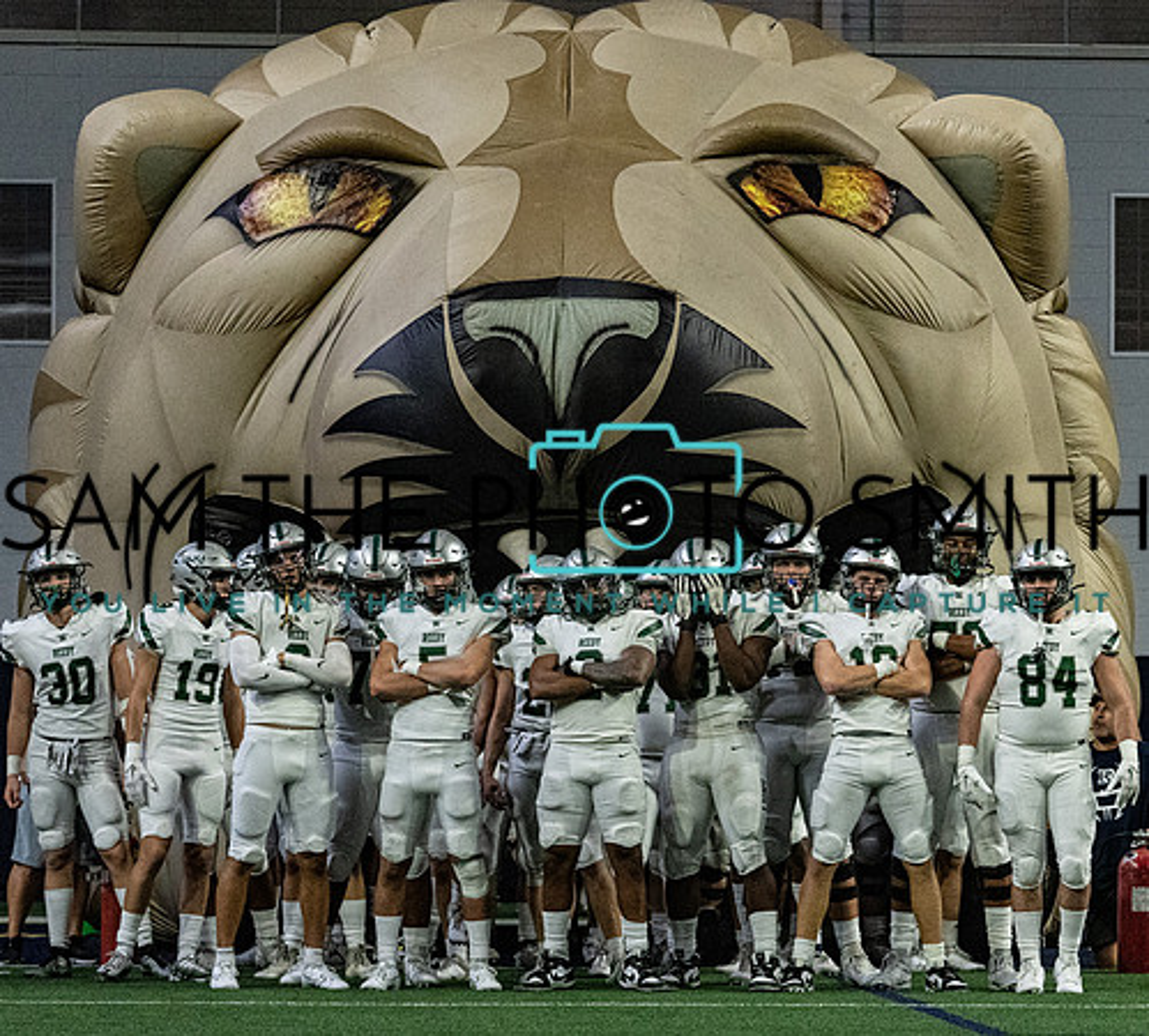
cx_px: 666
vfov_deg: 11.1
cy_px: 583
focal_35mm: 149
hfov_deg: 12.3
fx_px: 5337
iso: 8000
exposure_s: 1/1250
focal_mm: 99
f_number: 4
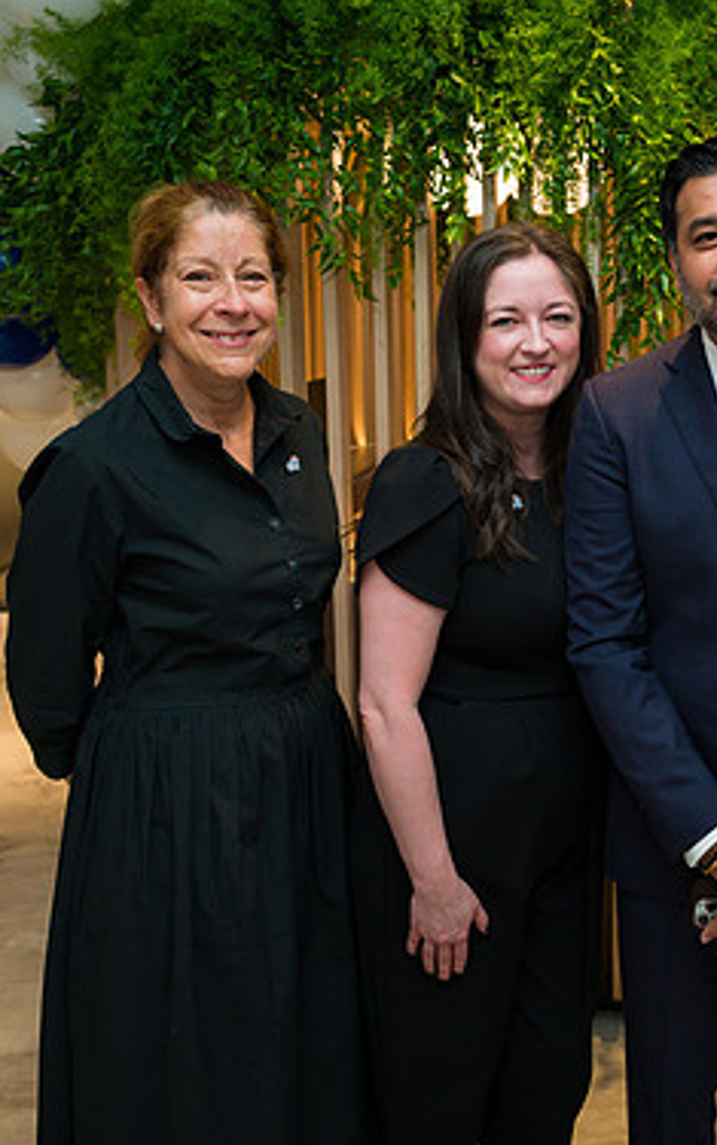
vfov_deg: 46.2
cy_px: 545
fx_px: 1342
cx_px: 652
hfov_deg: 28.7
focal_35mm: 43
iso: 400
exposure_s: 1/200
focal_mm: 26
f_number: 3.5
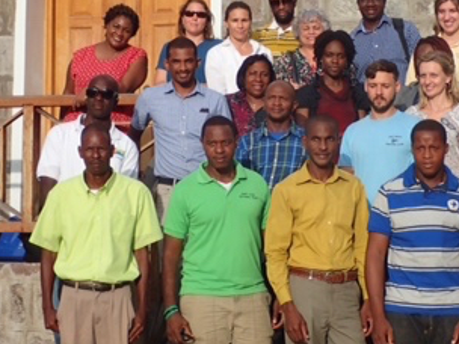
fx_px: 1591
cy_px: 184
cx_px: 296
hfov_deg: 16.4
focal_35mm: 120
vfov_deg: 12.3
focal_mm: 10.29
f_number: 5
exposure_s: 1/1000
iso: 160
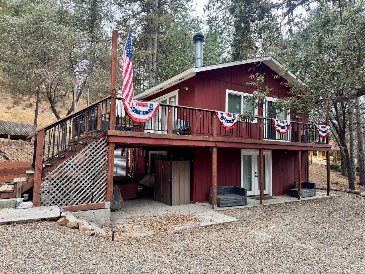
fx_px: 253
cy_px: 137
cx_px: 182
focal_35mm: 24
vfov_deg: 56.8
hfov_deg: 71.6
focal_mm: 6.76
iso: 64
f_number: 1.78
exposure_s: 1/179
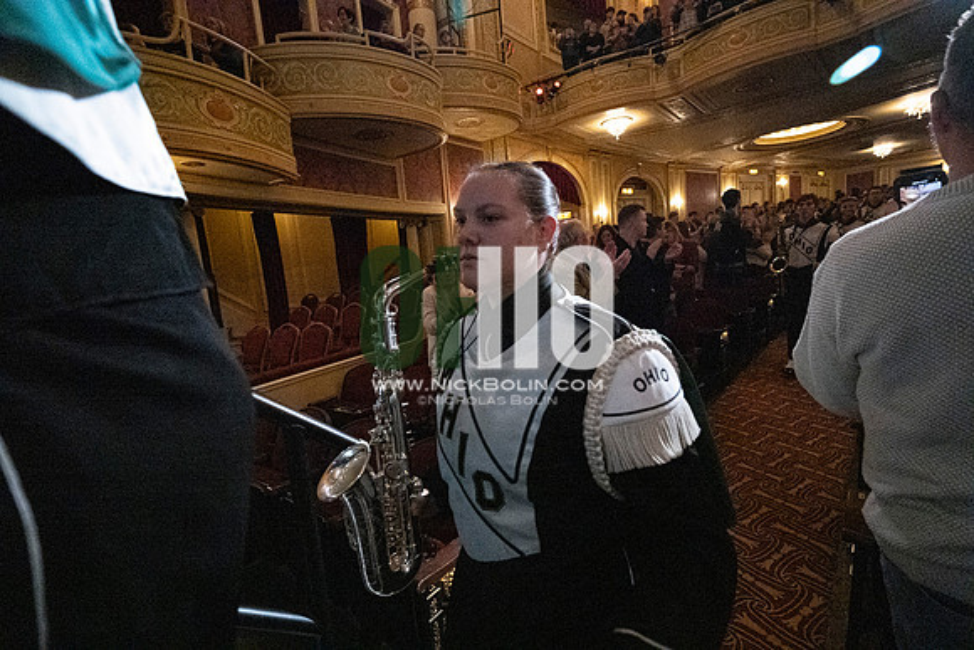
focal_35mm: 16
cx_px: 487
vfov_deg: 72.1
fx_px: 447
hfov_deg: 95.0
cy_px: 325
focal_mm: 16.5
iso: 40637
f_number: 4
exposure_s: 1/400
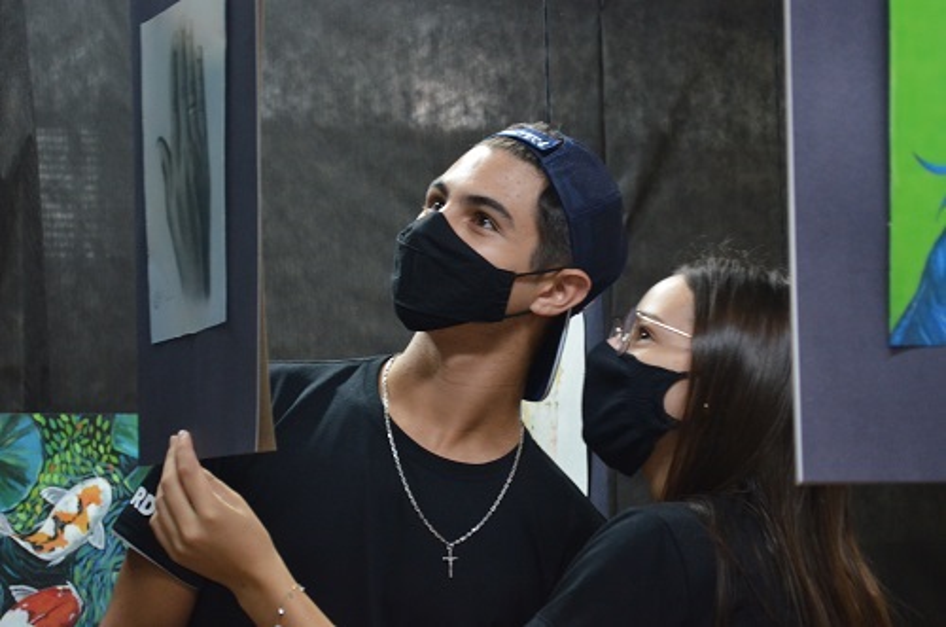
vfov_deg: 16.5
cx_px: 473
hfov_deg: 24.7
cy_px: 314
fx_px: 2163
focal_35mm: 82
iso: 1800
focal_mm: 55
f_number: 5.6
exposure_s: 1/30
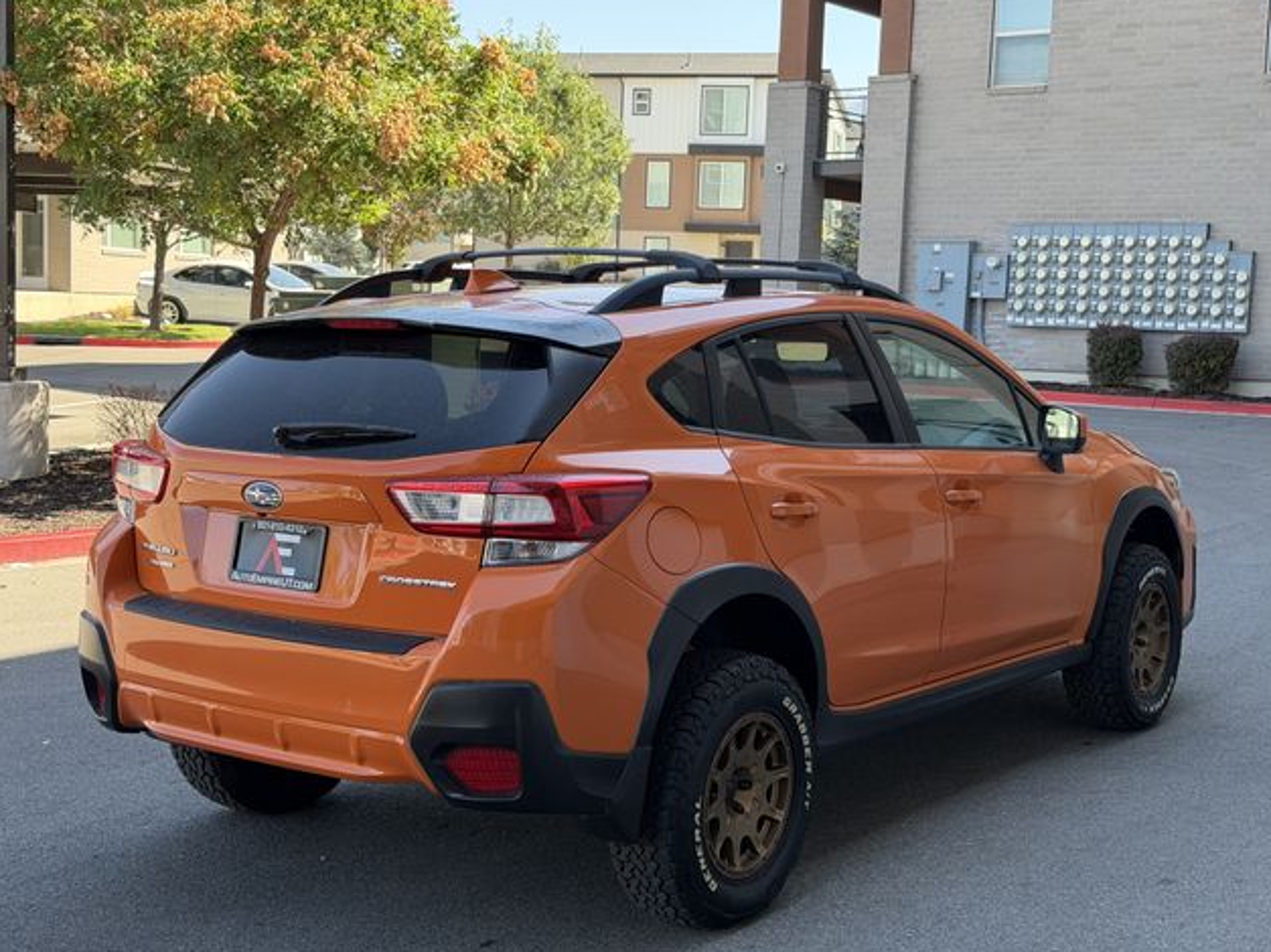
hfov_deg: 38.9
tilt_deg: -4.9
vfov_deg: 29.7
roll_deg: -2.0
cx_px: 643
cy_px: 474
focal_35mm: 49
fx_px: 1799
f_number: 1.78
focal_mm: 6.76
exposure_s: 1/420
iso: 80
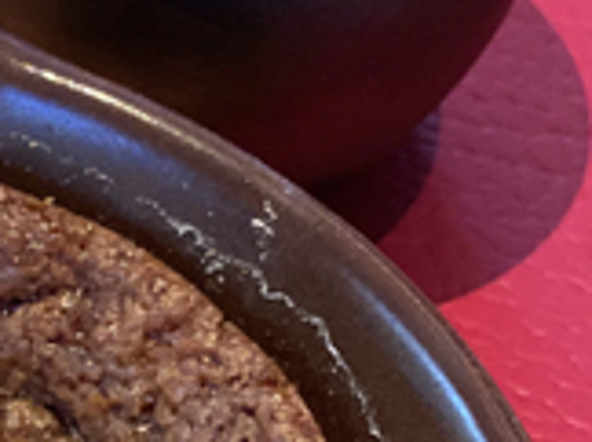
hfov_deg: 7.4
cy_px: 650
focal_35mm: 257
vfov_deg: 5.7
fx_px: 4389
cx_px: -555
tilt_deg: -50.8
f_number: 2
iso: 125
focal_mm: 6
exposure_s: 1/50
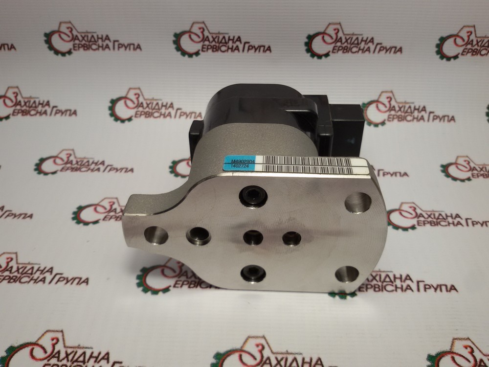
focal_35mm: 31
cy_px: 184
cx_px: 244
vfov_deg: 45.4
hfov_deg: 58.4
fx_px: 438
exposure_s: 1/101
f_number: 2.4
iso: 40
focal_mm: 2.93
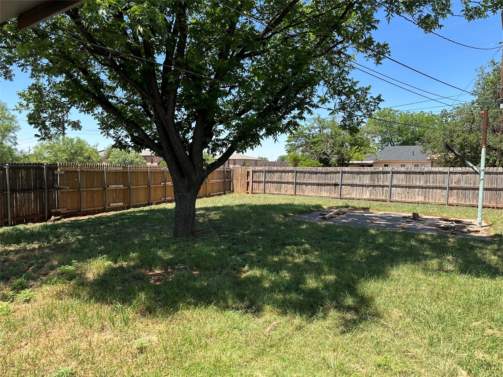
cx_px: 252
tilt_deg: -3.1
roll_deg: -0.6
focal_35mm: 24
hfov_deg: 71.6
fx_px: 349
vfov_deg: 56.8
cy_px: 188
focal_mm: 6.86
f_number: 1.78
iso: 80
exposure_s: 1/1721
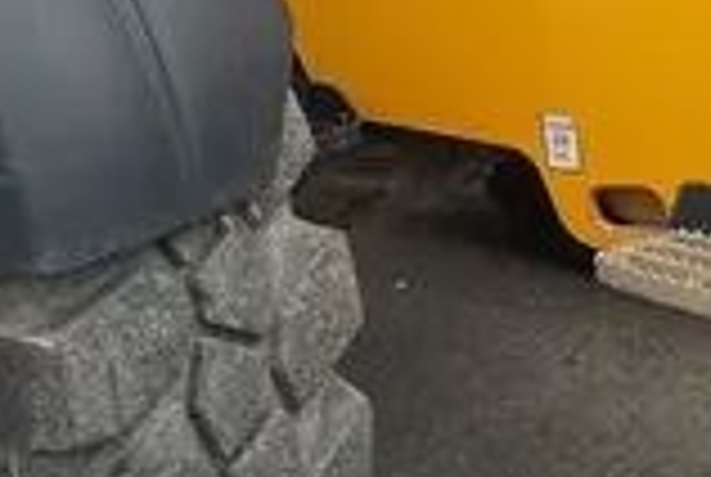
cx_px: -99
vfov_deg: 13.7
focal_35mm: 94
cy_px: -259
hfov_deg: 20.5
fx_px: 1860
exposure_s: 1/804
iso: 50
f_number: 1.6
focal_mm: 5.1
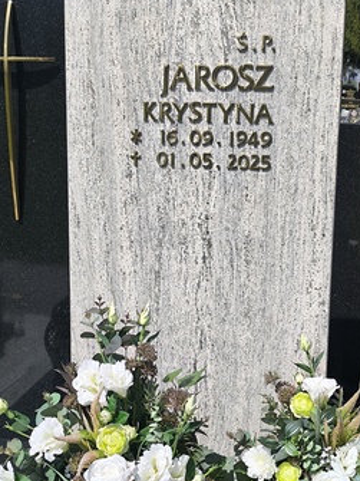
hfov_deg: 26.1
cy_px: 233
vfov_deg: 34.4
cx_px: 162
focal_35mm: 56
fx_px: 777
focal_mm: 6.14
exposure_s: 1/1194
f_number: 1.65
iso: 50
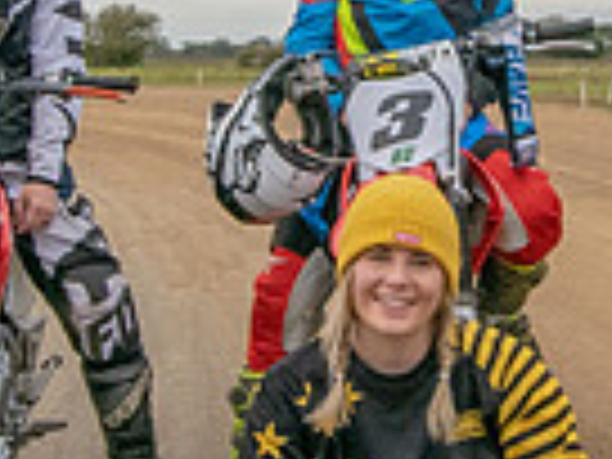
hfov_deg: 18.6
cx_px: 440
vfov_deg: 14.0
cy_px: 88
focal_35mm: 105
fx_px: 1856
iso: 400
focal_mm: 11.5
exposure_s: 1/200
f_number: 10
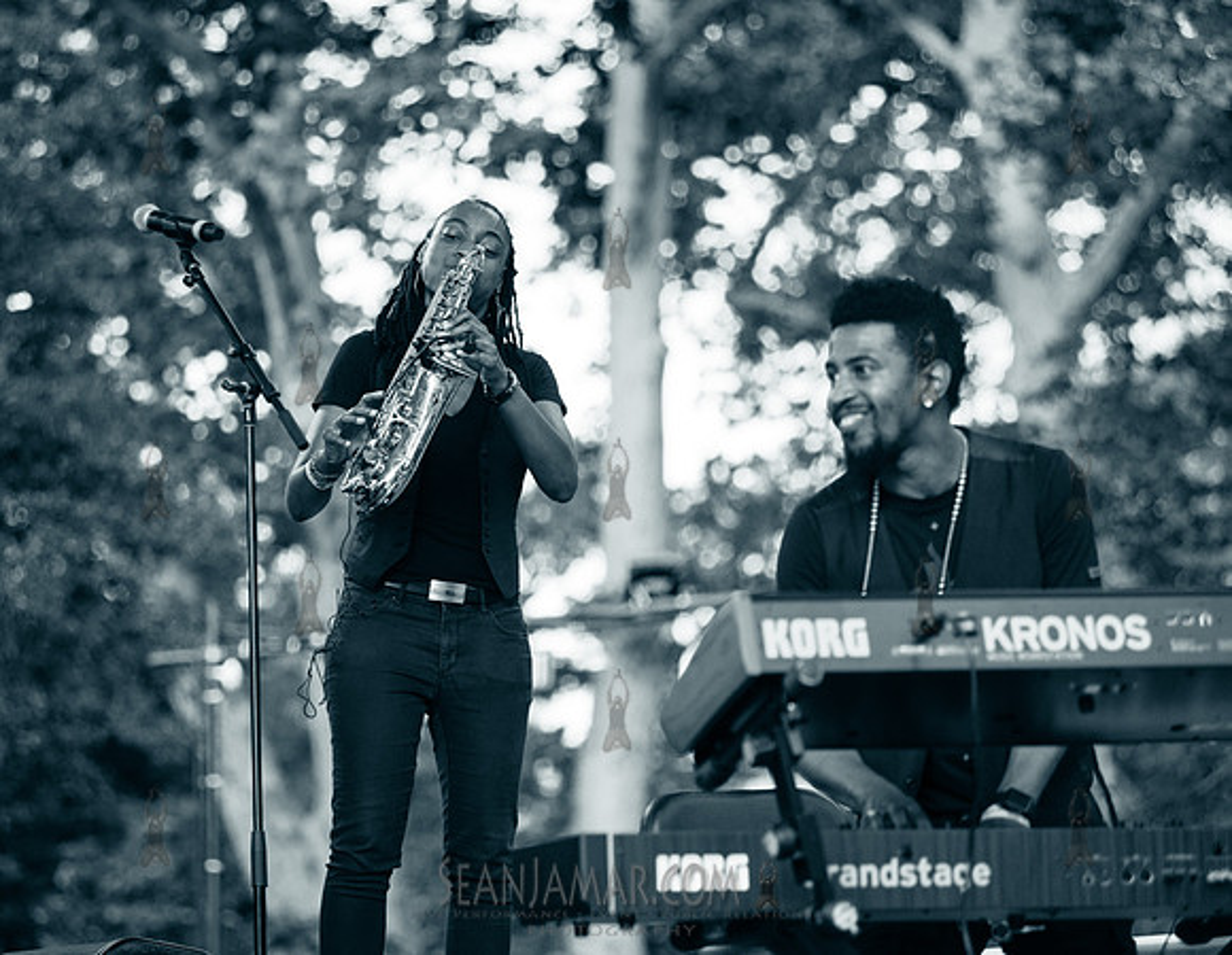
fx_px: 5090
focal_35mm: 141
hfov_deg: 13.8
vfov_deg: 10.7
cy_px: 476
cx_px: 469
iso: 1250
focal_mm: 120
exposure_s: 1/1250
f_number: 2.8
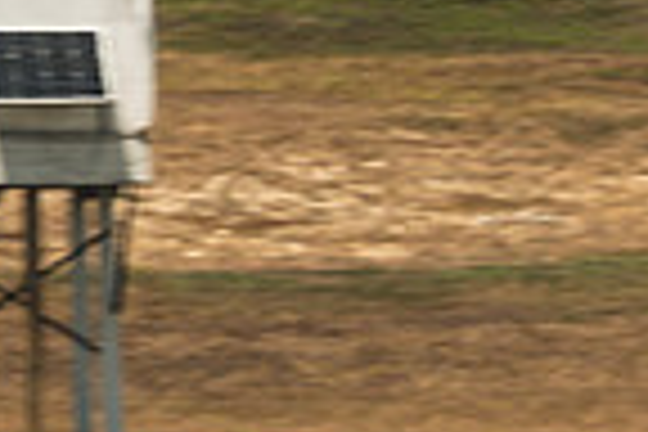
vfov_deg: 0.8
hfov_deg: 1.2
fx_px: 31408
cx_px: 1170
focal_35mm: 1745
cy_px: 862
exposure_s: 1/320
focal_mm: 280
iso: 160
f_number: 8
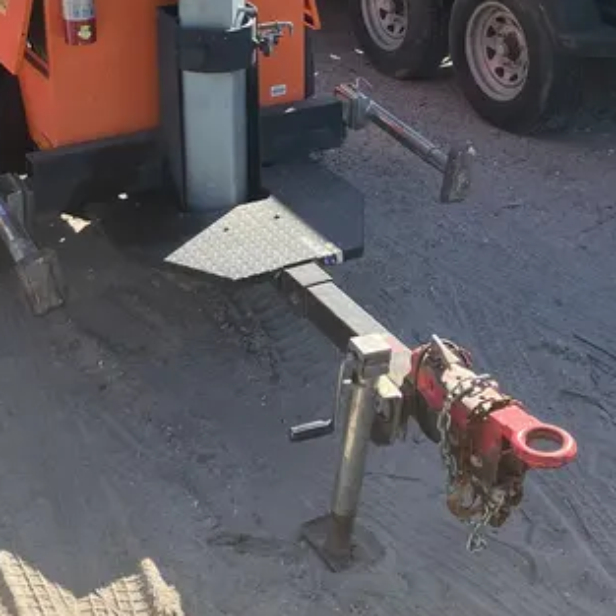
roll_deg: -0.8
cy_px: 34
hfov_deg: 29.5
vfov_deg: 28.2
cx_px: 283
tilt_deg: -18.8
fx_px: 1168
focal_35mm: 58
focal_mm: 3.99
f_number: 1.8
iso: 32
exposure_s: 1/1056
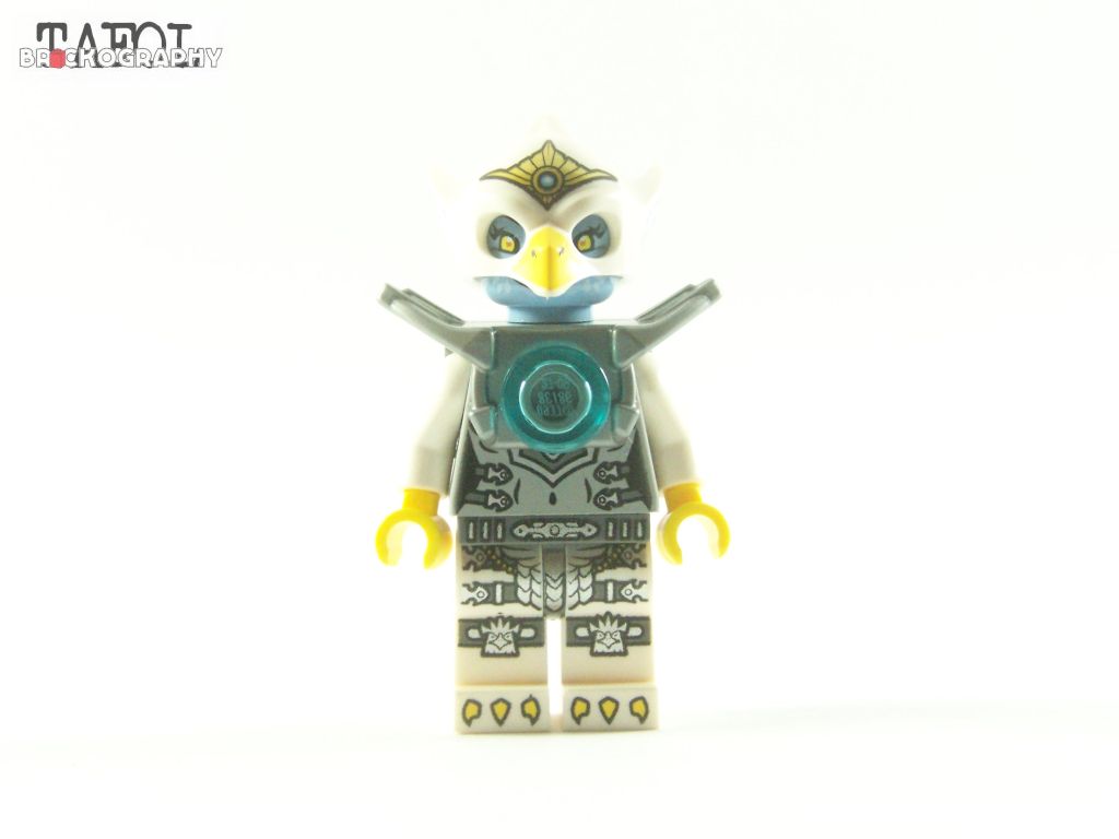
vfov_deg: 19.6
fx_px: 2424
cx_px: 560
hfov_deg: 26.0
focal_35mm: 75
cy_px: 420
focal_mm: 12.4
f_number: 4
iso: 400
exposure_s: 1/60
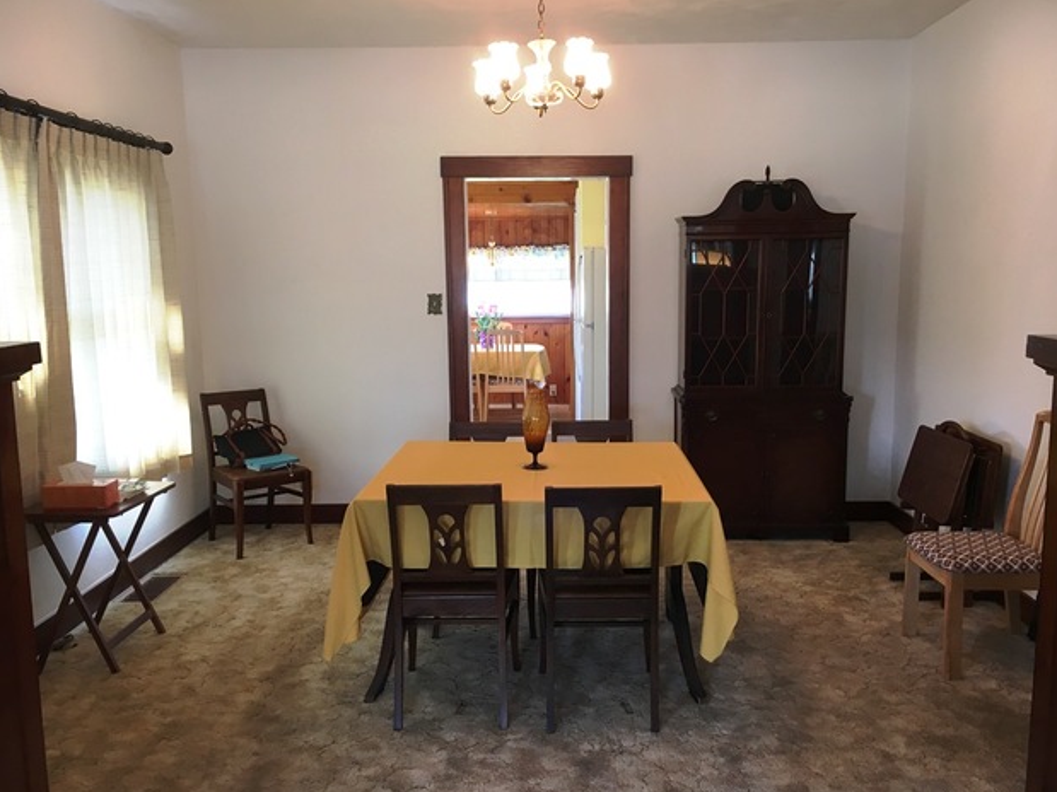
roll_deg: +0.4
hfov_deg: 60.0
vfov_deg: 46.8
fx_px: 916
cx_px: 543
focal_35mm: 30
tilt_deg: -8.3
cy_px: 403
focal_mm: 4.15
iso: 64
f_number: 2.2
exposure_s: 1/30
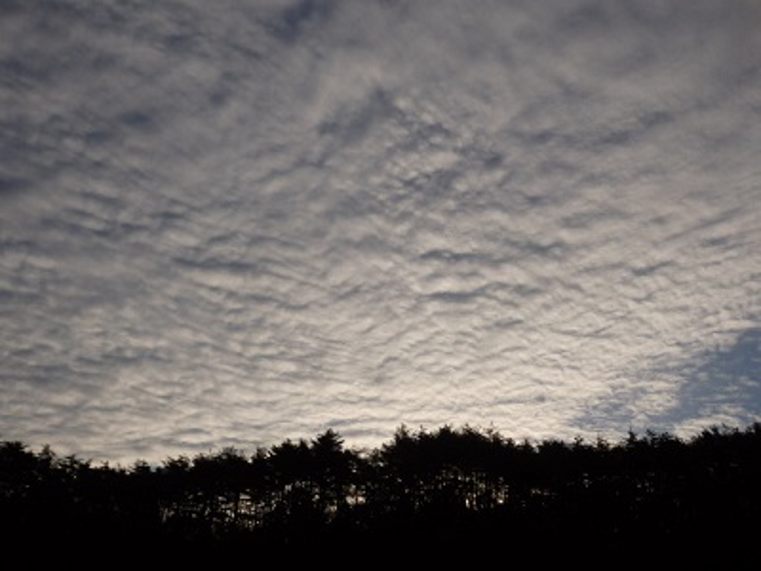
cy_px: 286
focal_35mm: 40
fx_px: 879
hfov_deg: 46.8
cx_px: 380
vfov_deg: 36.0
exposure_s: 1/320
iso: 100
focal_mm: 7.3
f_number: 10.4
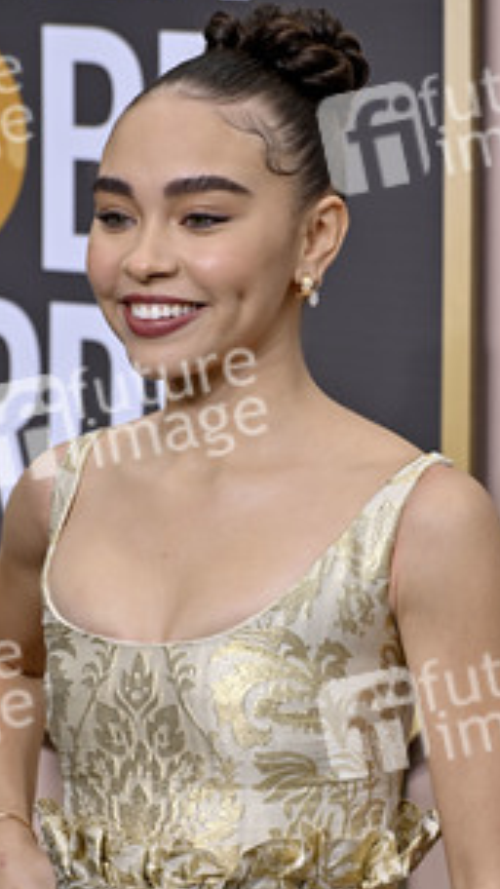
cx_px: 202
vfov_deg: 6.8
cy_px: 564
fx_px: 7472
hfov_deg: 3.8
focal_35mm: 317
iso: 800
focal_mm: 230
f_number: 8
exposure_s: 1/640
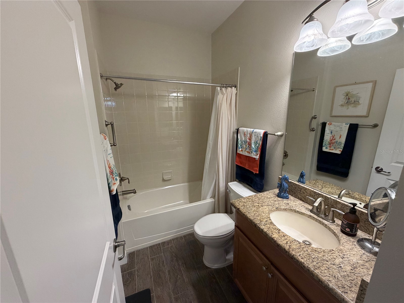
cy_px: 152
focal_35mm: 14
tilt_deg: -12.9
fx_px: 163
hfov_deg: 102.1
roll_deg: +1.2
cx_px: 202
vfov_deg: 85.7
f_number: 2.2
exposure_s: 1/120
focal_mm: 2.22
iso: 320
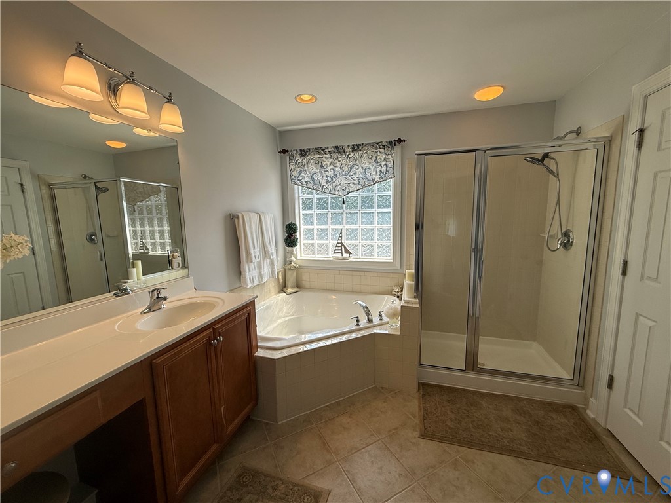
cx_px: 336
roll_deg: +0.5
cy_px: 252
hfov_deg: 102.1
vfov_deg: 85.7
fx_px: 271
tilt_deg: -6.4
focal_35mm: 14
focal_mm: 2.22
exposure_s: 1/275
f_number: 2.2
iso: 50
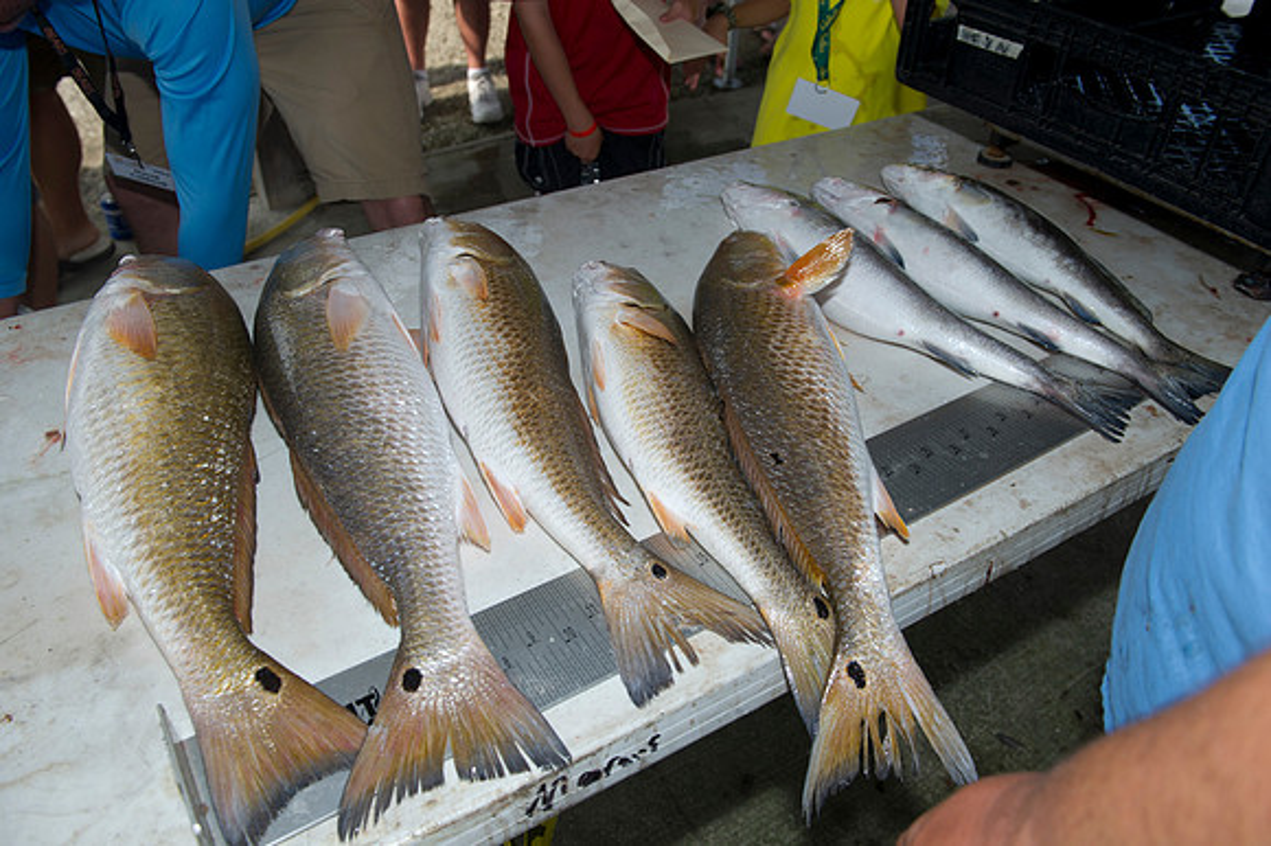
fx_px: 988
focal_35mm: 28
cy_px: 423
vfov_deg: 46.4
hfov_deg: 65.5
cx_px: 636
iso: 125
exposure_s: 1/250
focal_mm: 28
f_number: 5.6
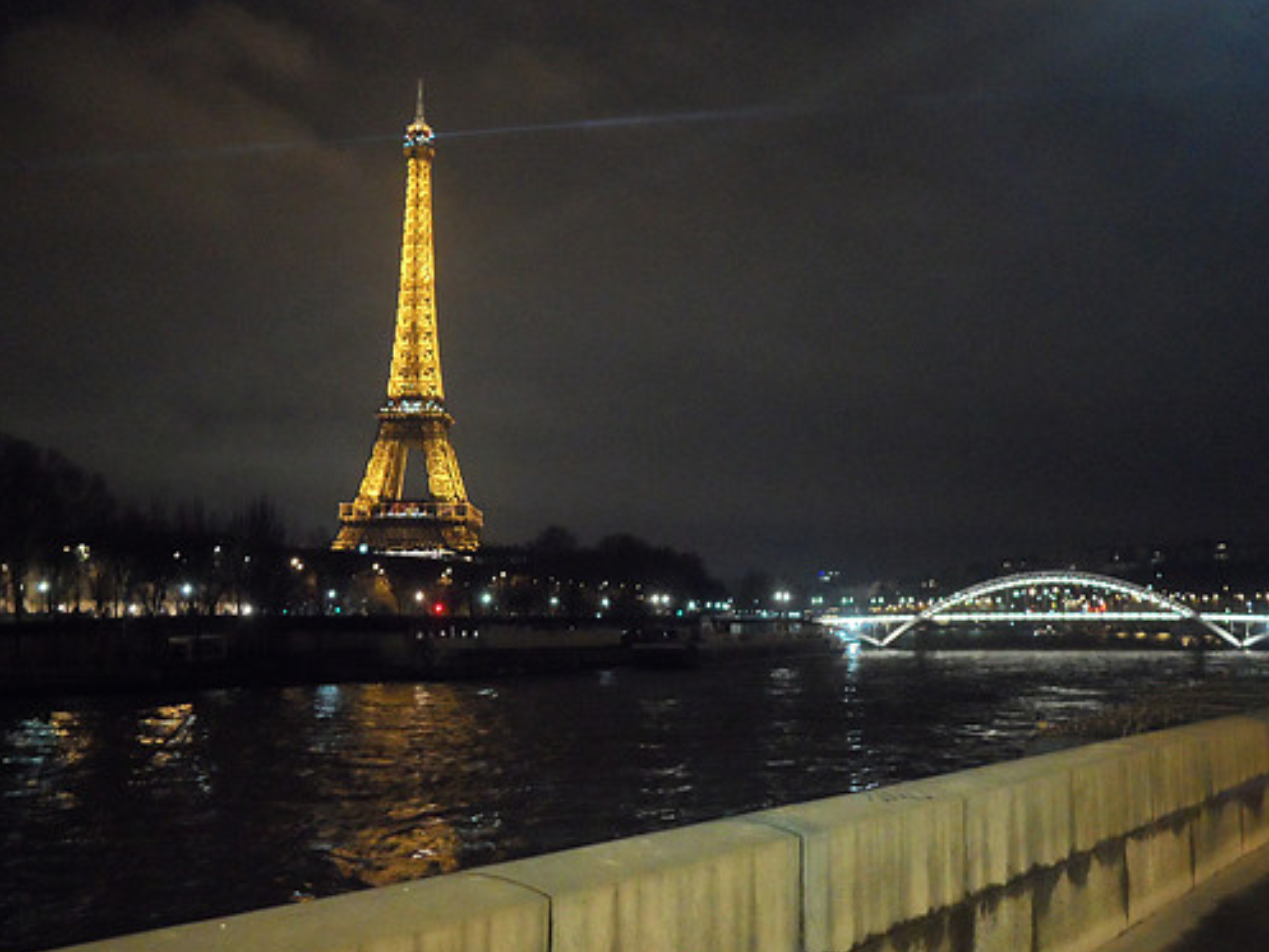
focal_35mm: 35
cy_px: 438
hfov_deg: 52.6
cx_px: 585
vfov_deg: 40.7
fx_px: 1283
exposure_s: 1/8
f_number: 2.7
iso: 800
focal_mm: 5.5
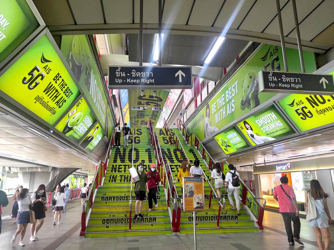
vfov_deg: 54.8
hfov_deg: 69.4
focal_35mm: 25
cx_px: 167
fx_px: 241
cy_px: 125
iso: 135
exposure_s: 1/50
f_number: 1.89
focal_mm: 5.43
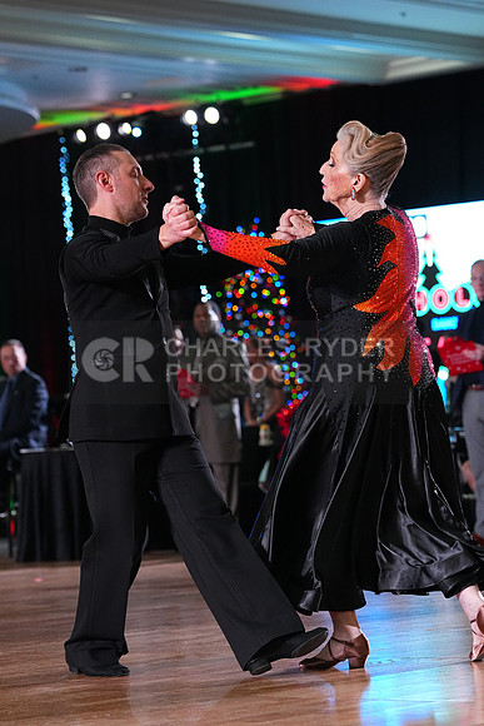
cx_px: 242
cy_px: 363
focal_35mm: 130
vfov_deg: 15.8
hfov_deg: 10.6
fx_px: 2620
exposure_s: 1/400
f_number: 5
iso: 6400
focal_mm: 130
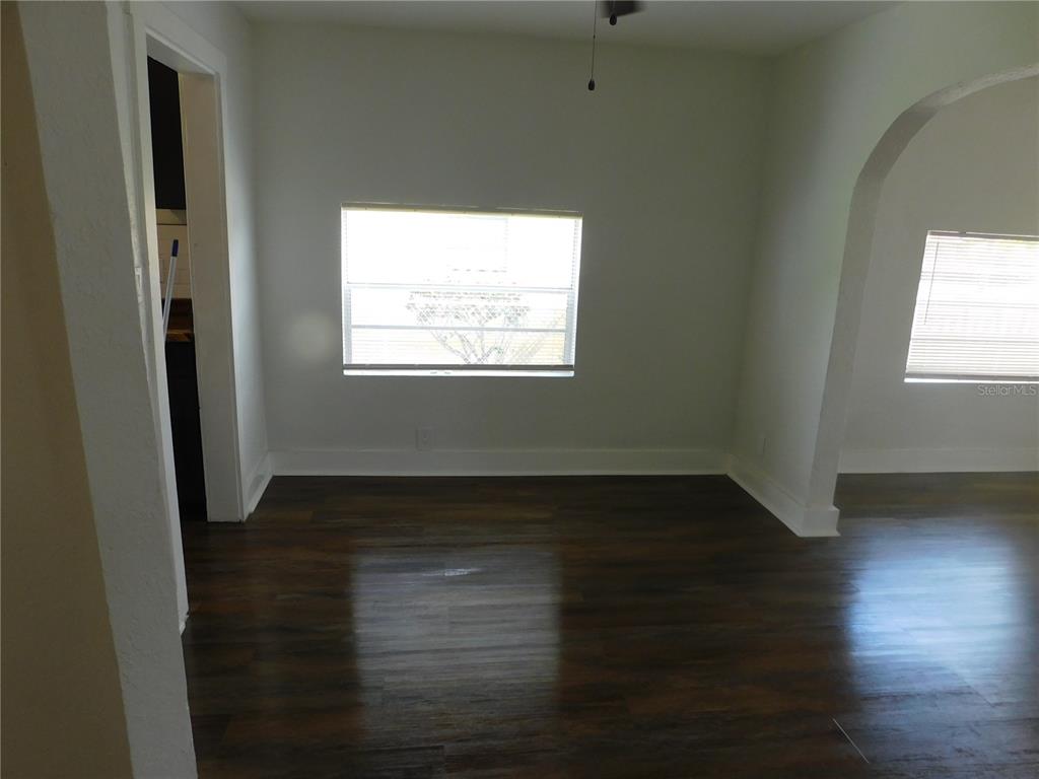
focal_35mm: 23
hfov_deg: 73.9
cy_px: 390
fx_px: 690
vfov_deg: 58.9
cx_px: 520
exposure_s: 1/80
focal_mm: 4
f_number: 3
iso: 125
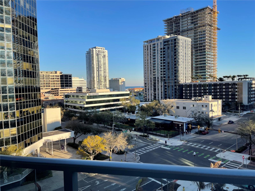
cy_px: 96
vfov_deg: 54.9
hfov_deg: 69.4
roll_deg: +1.6
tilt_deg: -2.9
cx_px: 128
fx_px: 184
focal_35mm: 25
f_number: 1.6
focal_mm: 5.1
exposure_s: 1/1912
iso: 32
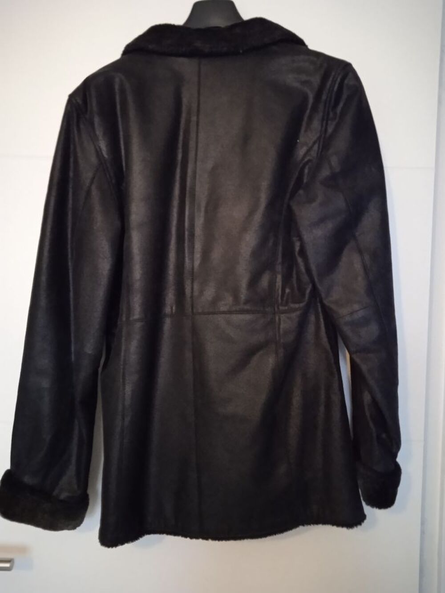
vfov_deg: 63.4
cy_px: 296
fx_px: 480
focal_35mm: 28
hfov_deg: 49.8
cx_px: 222
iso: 2735
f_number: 2.2
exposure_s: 1/14.3
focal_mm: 3.43
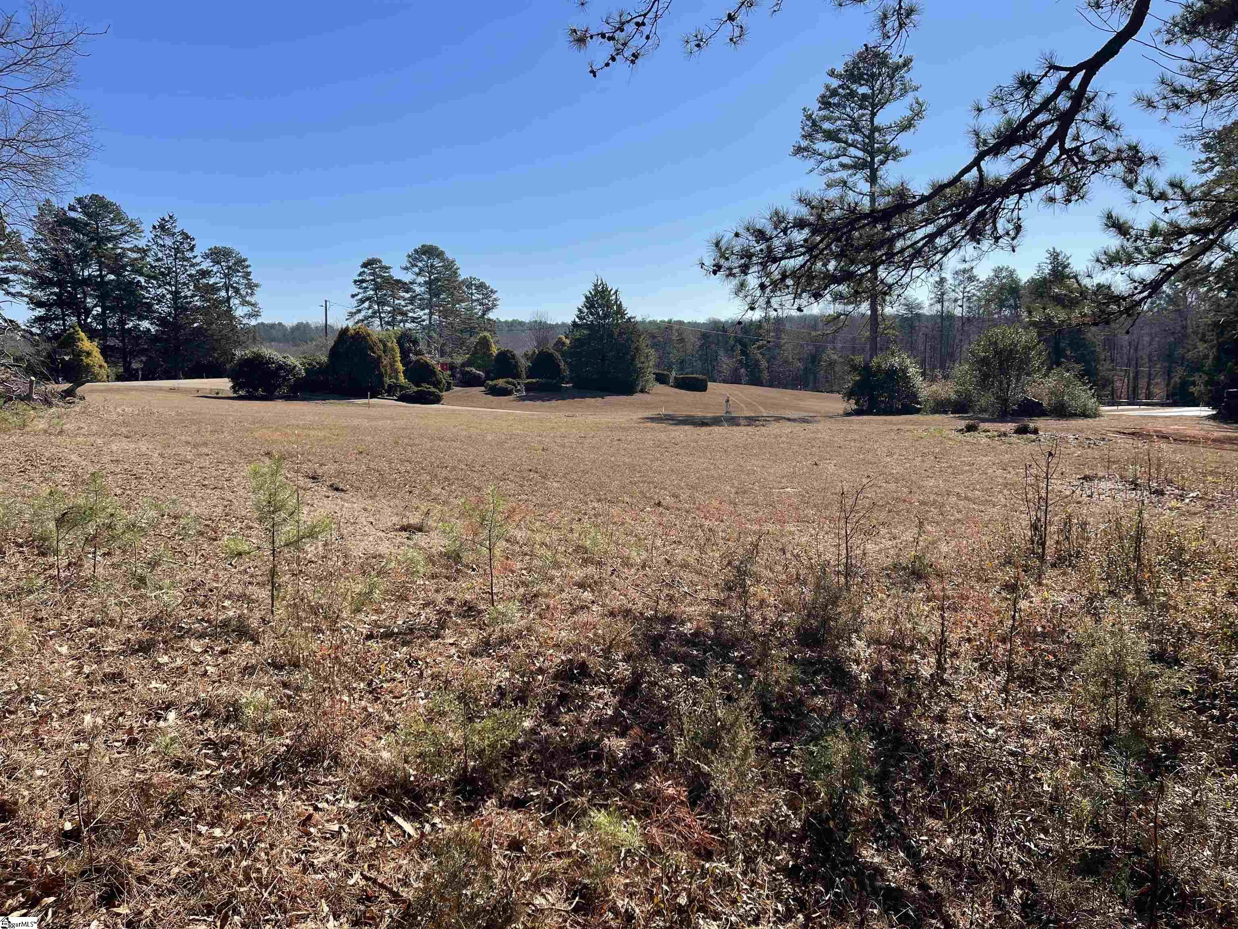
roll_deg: +2.0
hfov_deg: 69.4
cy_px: 464
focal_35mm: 25
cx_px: 619
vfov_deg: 54.9
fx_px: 894
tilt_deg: -8.5
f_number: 1.6
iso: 32
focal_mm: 5.1
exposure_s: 1/2924
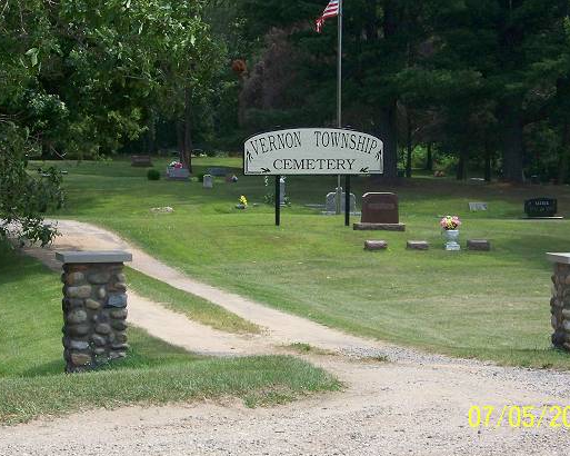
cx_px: 304
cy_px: 231
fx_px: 2040
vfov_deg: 12.7
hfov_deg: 15.9
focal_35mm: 121
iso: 200
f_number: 4.5
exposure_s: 1/1250
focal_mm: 17.6
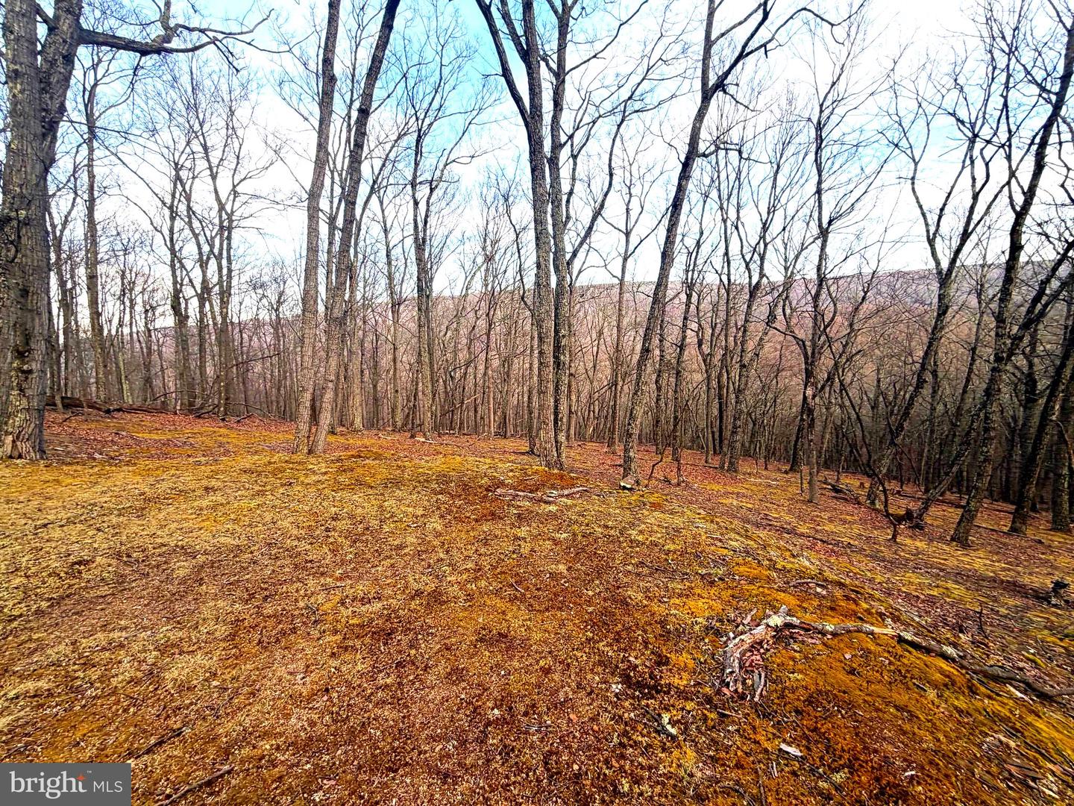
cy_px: 403
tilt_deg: -7.5
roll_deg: +3.8
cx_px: 537
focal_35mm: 14
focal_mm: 2.22
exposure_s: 1/177
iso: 40
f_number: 2.2
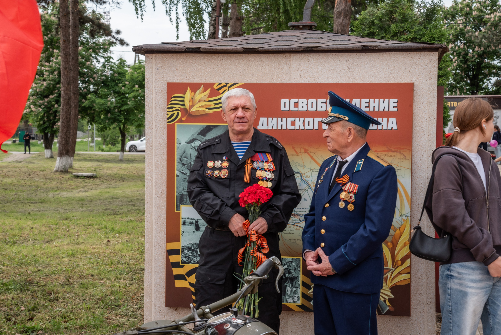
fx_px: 964
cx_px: 250
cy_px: 168
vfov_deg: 19.7
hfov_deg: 29.1
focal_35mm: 69
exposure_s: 1/160
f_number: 13
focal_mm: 65
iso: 320
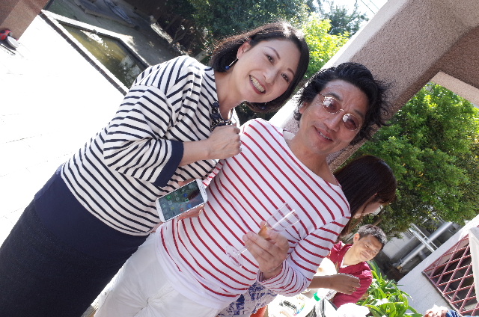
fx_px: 372
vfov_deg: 46.2
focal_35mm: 28
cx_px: 240
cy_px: 158
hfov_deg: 65.6
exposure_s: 1/60
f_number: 5.6
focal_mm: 18.3
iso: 100
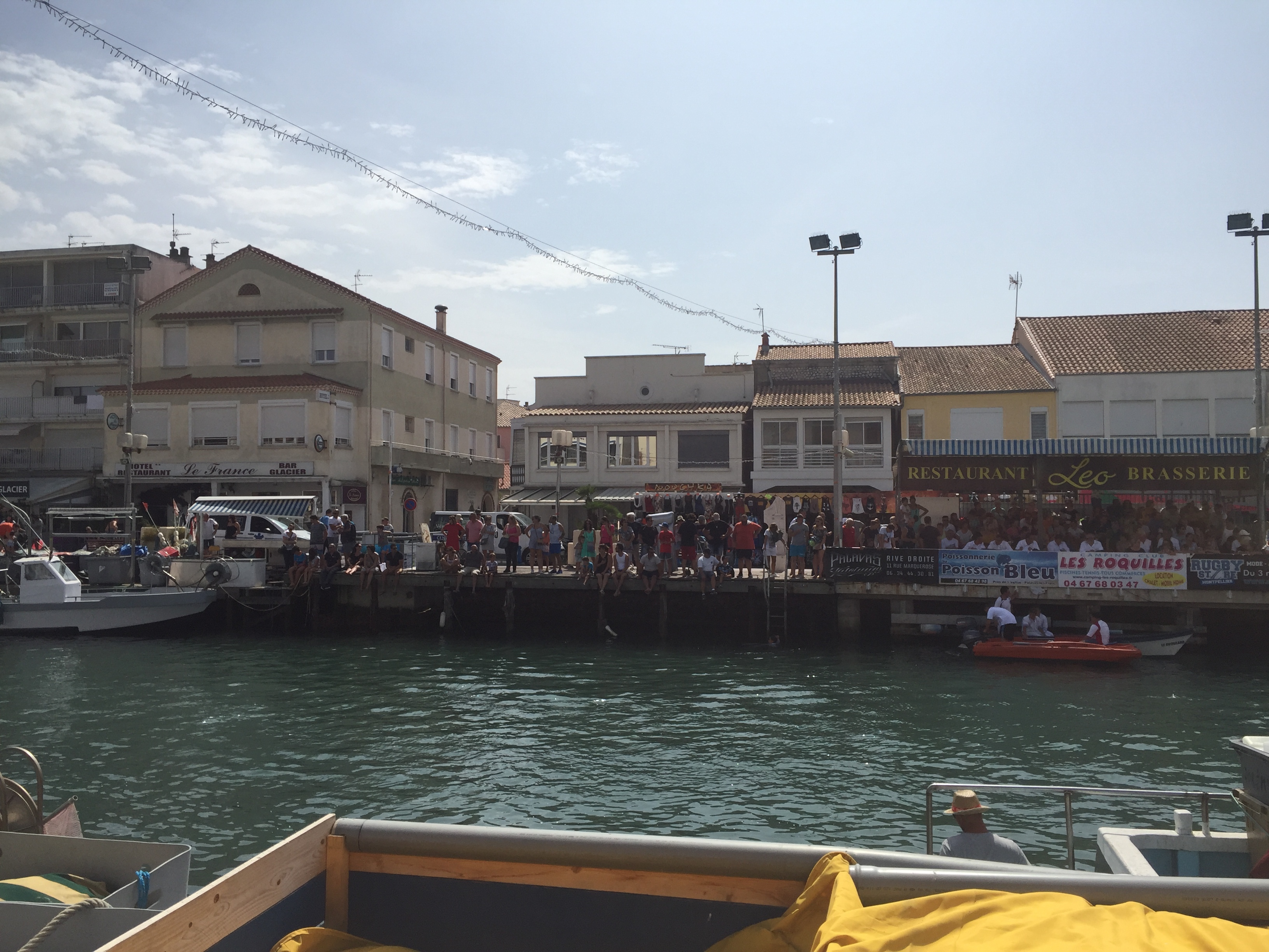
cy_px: 476
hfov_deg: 61.7
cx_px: 634
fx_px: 1063
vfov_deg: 48.2
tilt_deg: +2.1
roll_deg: -0.4
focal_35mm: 29
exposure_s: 1/3968
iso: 32
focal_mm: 4.15
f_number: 2.2
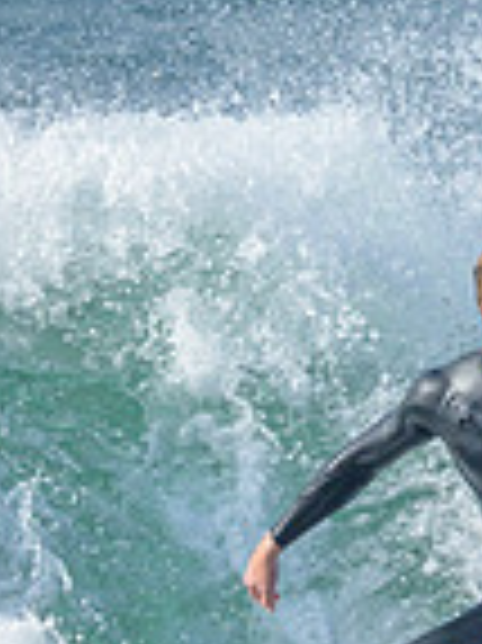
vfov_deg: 0.5
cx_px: 742
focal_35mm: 3836
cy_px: 769
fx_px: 71324
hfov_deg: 0.4
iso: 400
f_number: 6.3
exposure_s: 1/2000
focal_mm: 800
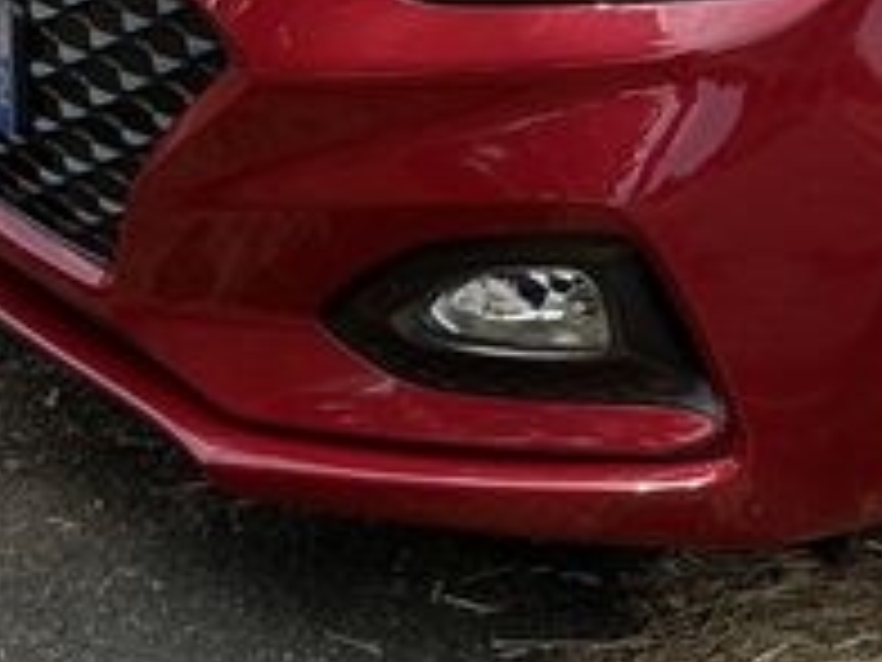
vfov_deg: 12.7
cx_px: 1215
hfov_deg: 16.2
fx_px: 2905
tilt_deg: -19.9
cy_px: -131
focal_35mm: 114
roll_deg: -4.6
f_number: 1.8
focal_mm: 3
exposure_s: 1/944
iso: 25
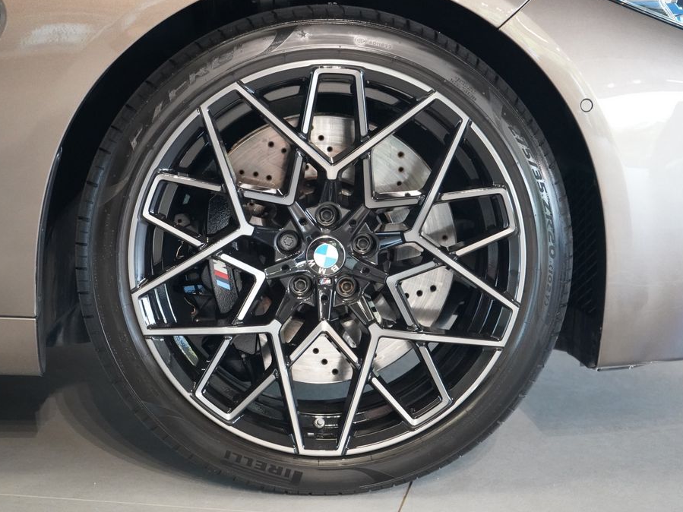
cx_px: 330
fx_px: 1361
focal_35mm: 69
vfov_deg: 21.3
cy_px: 255
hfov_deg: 28.2
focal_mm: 63
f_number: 5.6
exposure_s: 1/125
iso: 12800
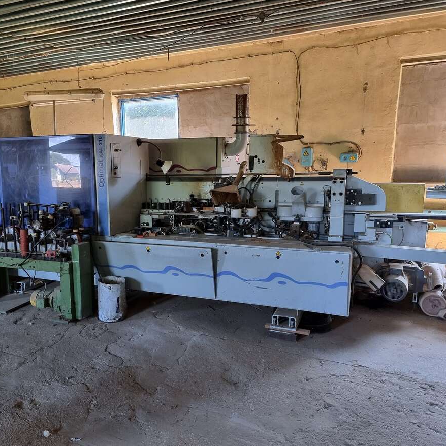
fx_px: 423
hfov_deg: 55.2
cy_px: 219
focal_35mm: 29
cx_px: 178
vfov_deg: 55.6
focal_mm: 6.7
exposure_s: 1/50
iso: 160
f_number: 1.8
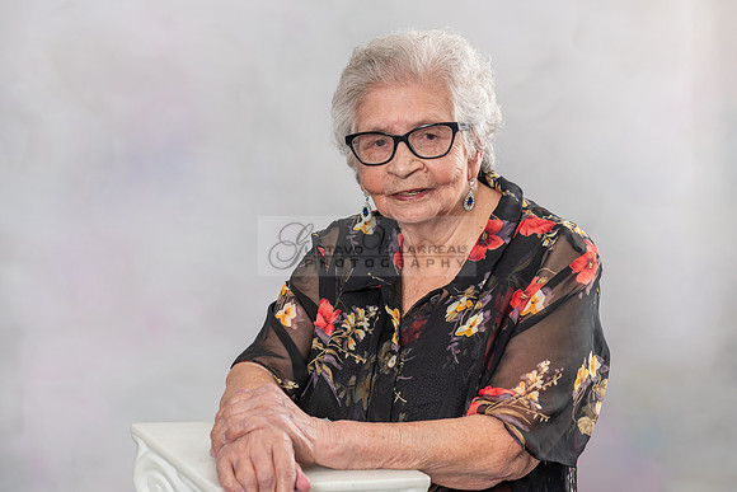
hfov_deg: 25.9
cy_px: 272
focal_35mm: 78
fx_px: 1600
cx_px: 391
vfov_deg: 17.5
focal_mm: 62
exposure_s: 1/125
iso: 200
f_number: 5.6
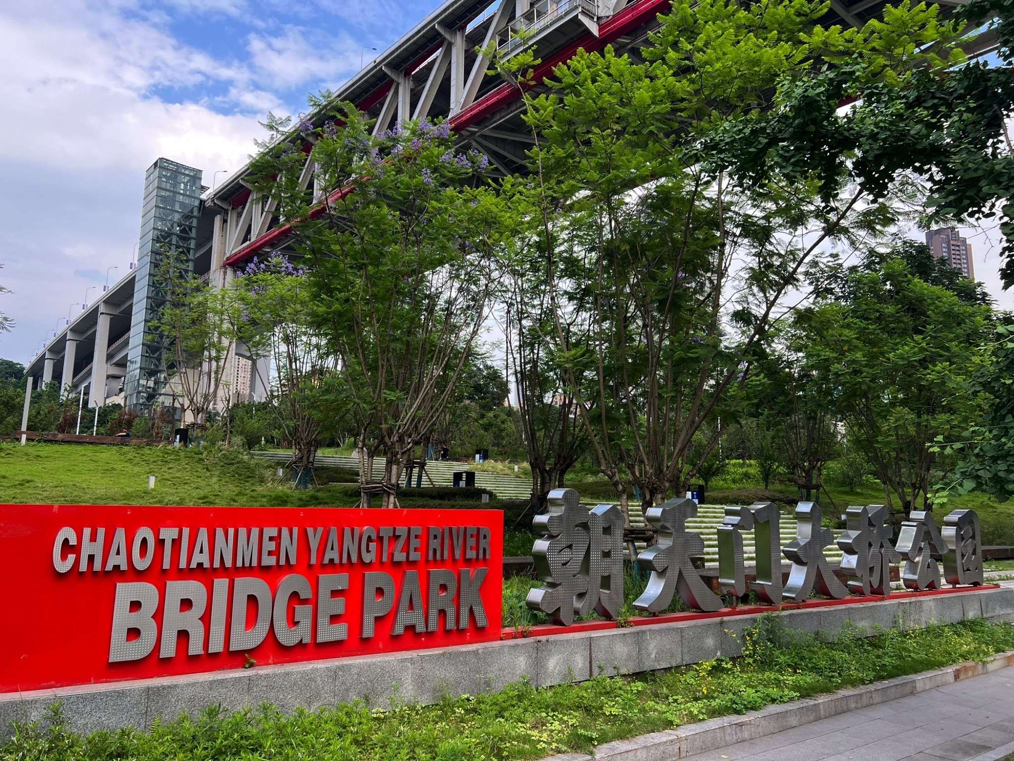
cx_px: 507
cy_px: 380
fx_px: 762
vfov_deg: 53.1
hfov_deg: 67.3
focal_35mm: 26
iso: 50
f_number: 1.5
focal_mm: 5.7
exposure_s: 1/461
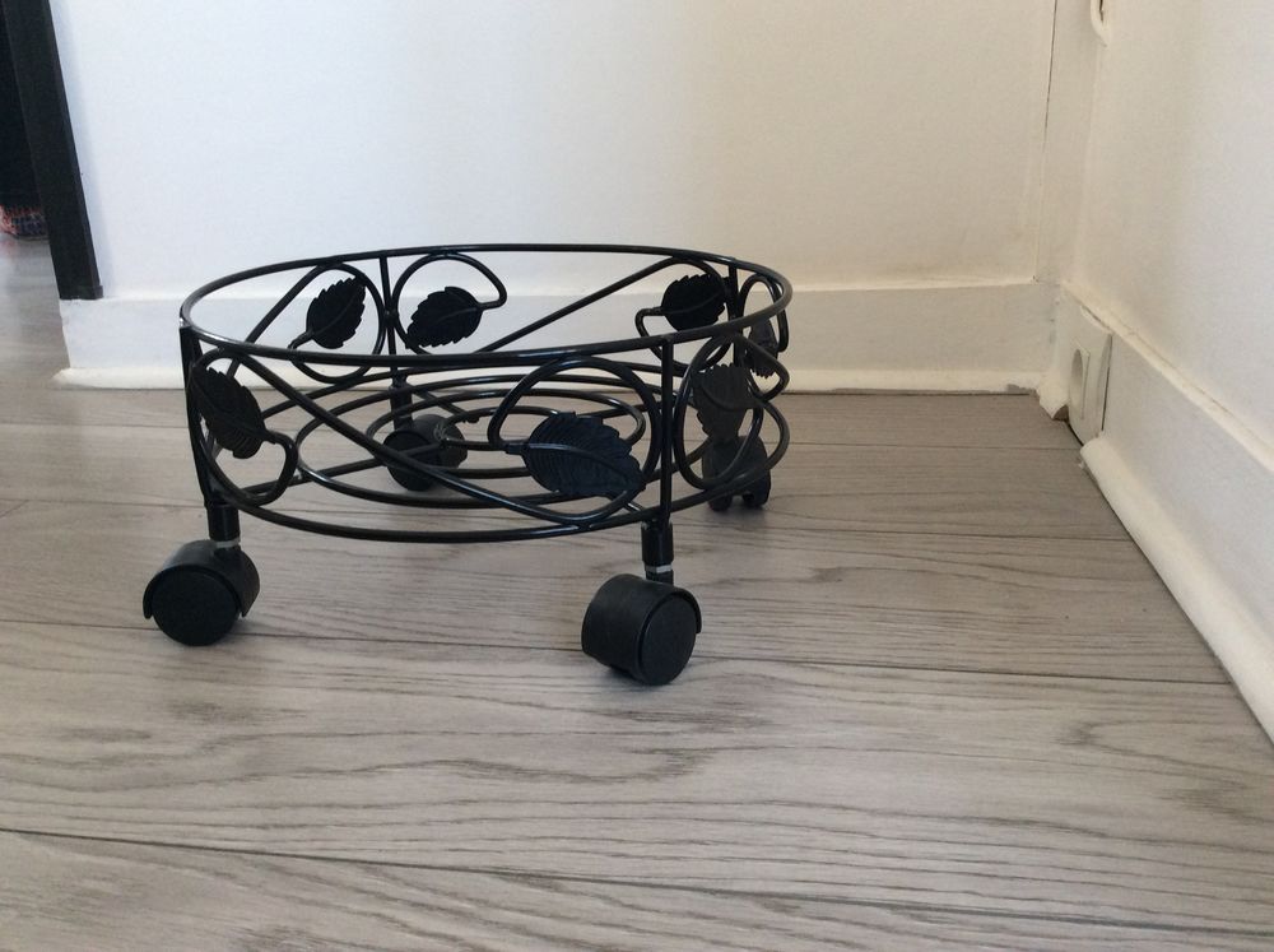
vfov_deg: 44.1
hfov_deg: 56.9
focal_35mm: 32
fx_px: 1176
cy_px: 476
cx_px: 637
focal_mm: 3.3
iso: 80
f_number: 2.4
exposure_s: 1/25
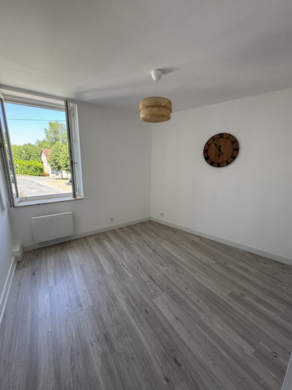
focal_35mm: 14
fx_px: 157
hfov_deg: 85.7
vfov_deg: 102.1
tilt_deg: -12.0
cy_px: 195
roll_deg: -1.6
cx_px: 146
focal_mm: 2.22
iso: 50
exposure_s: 1/99
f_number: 2.2
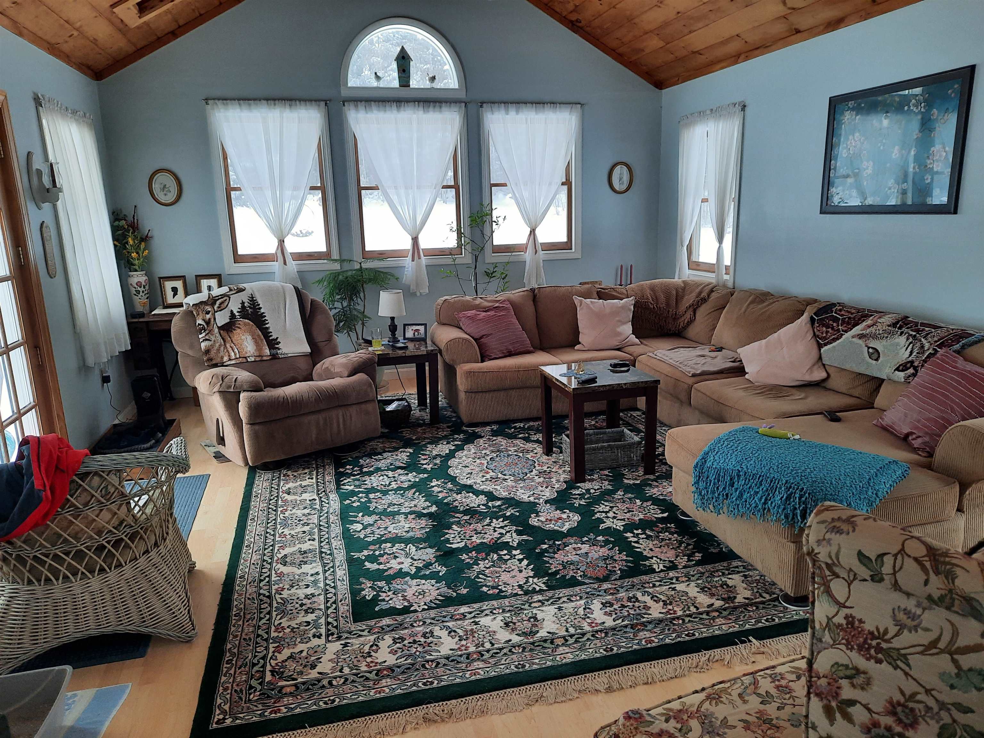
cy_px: 369
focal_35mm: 25
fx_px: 711
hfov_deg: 69.4
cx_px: 492
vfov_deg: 54.9
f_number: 2
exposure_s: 1/60
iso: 200
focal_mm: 4.6
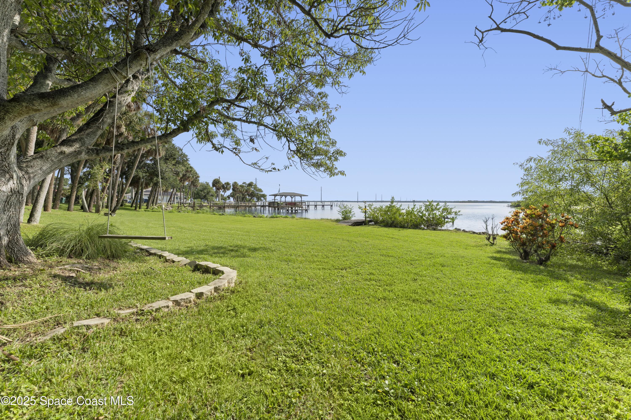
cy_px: 210
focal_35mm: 14
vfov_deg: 81.2
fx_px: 245
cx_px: 316
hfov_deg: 104.3
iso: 200
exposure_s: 1/200
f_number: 8
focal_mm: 14
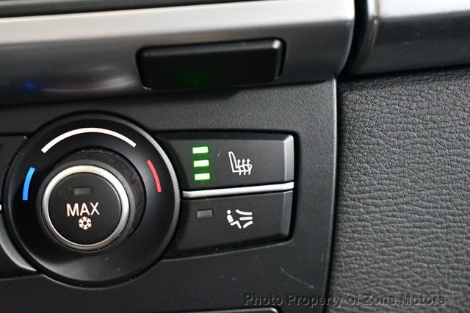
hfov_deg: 31.9
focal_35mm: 63
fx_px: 822
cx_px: 235
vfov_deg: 21.5
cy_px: 156
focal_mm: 42
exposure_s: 1/60
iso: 12800
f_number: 5
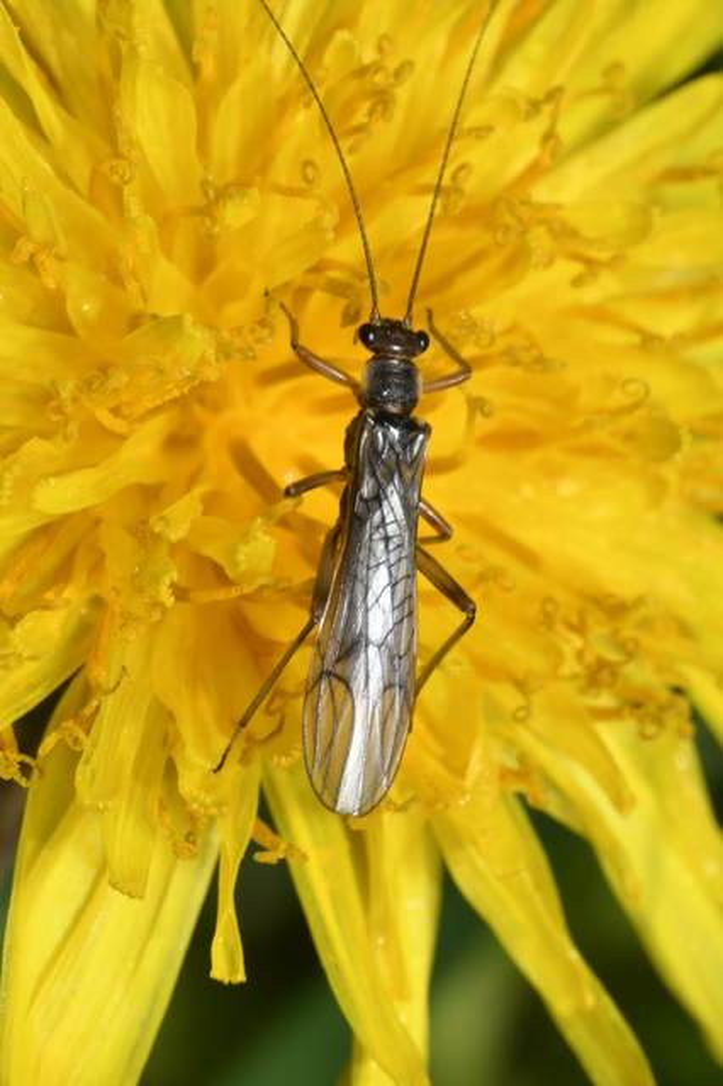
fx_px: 4749
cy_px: 543
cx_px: 362
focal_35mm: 158
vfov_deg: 13.0
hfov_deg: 8.7
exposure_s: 1/60
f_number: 32
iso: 100
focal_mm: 105
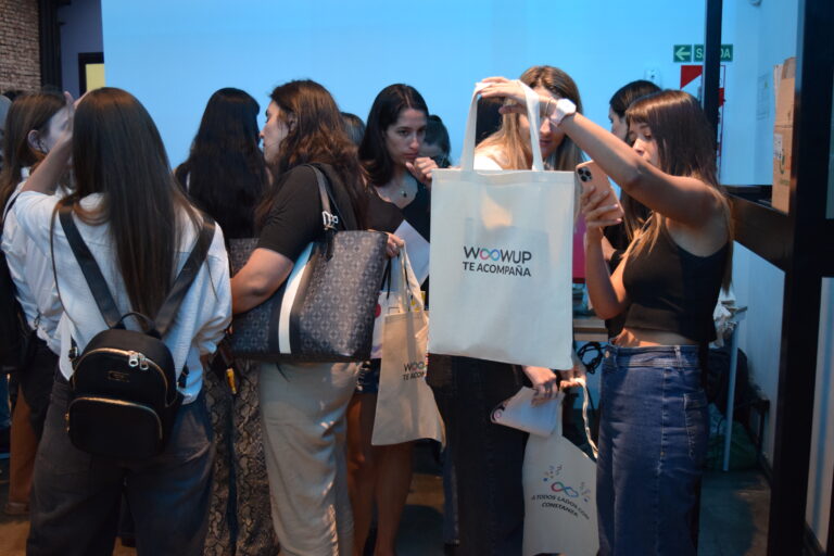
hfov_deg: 49.6
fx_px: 903
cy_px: 278
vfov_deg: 34.2
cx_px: 417
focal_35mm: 39
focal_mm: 26
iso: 2000
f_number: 4
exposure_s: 1/60
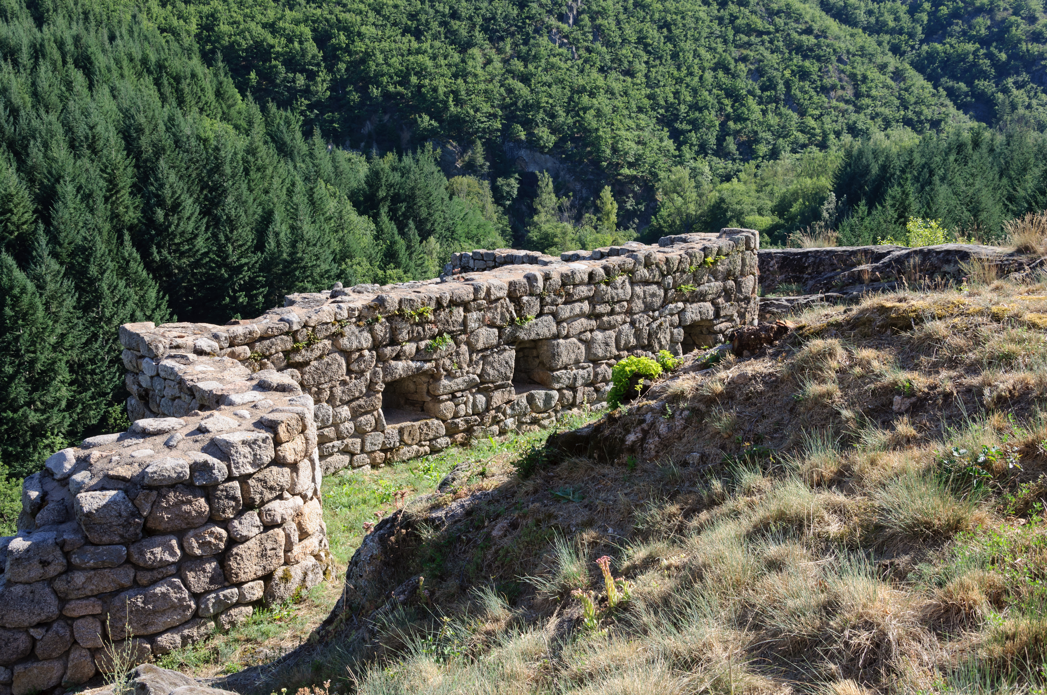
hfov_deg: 51.3
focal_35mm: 38
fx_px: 1089
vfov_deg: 35.4
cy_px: 348
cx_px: 524
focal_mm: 25
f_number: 10
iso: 200
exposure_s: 1/160
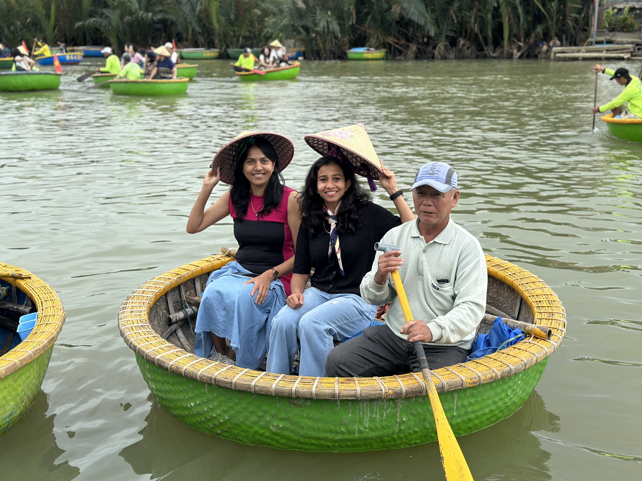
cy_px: 240
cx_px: 321
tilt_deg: -14.1
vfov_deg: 30.3
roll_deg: +0.2
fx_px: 890
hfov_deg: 39.7
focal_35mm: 48
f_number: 1.78
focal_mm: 6.86
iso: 80
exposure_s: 1/1227
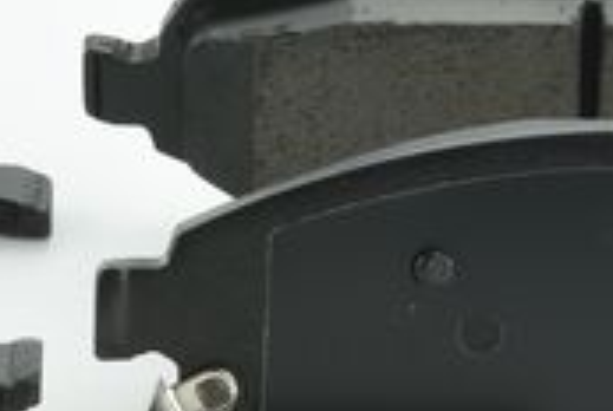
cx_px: 74
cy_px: 422
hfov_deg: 8.2
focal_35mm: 249
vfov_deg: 5.5
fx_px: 4247
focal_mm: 60
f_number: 29
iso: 64
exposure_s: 1/2.5
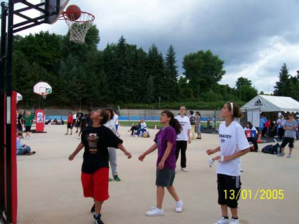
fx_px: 294
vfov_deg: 41.8
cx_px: 150
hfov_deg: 53.9
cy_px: 112
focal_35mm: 34
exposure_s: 1/236
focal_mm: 5.6
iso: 80
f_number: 5.1
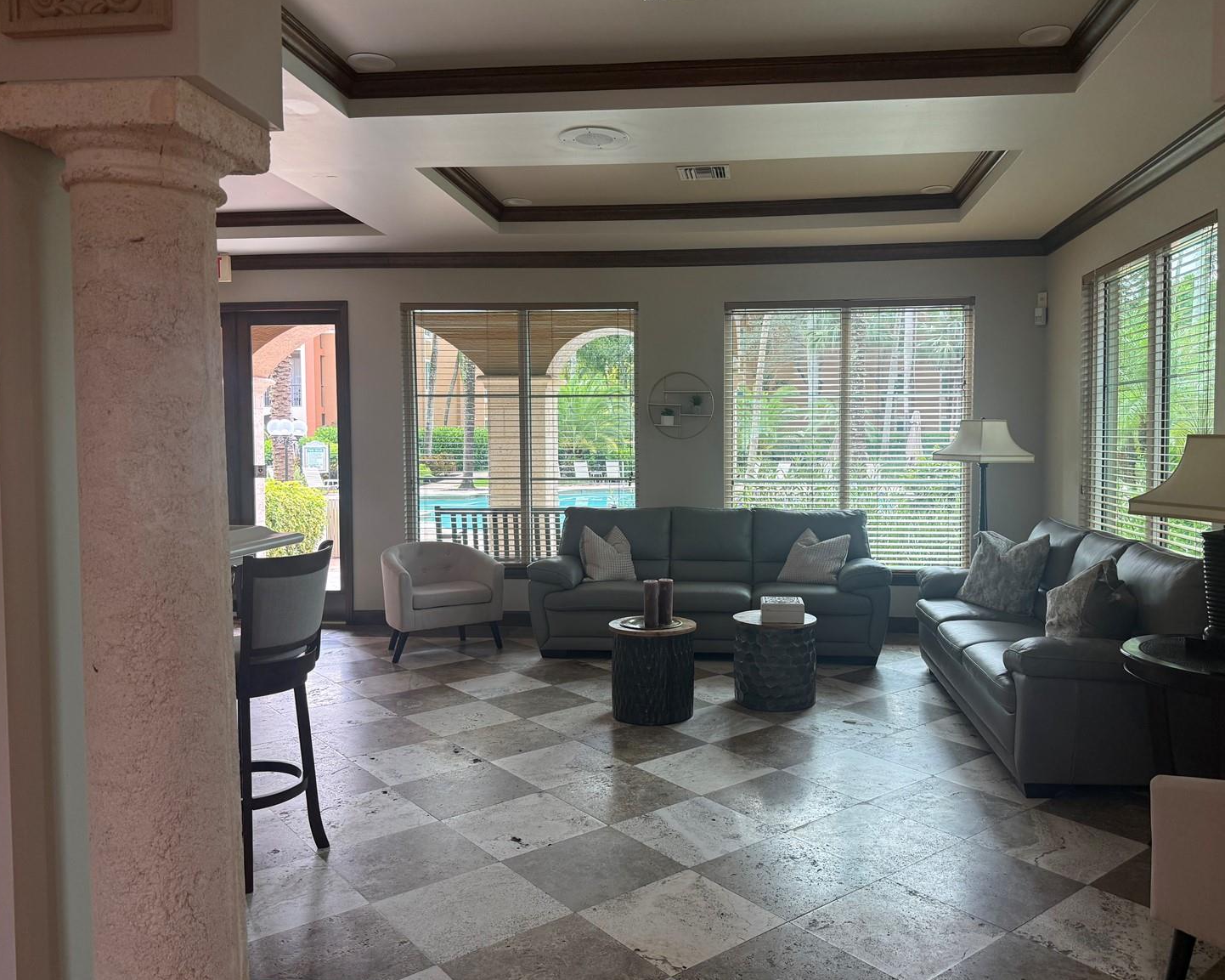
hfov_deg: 65.9
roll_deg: +0.8
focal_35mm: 26
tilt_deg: -1.4
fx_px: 942
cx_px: 668
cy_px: 478
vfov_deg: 54.9
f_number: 1.78
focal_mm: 6.76
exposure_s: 1/120
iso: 125
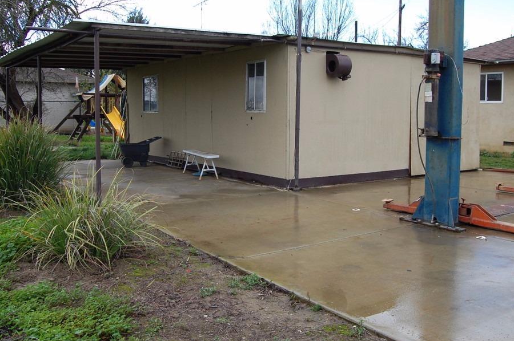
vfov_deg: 36.7
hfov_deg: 53.1
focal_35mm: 36
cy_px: 146
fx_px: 513
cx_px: 278
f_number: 6.3
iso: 200
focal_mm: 18
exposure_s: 1/160
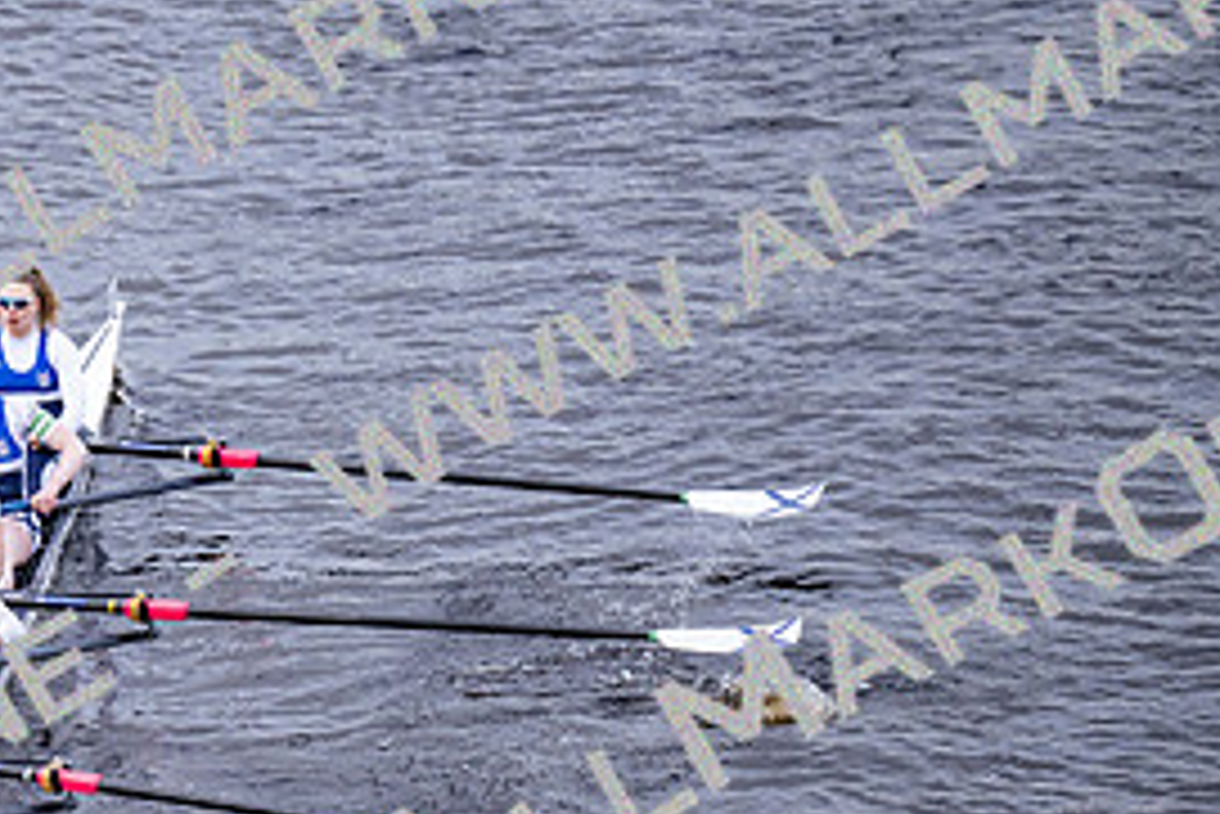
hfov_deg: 4.8
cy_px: 596
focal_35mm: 428
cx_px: -18
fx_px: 14512
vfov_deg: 3.2
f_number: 2.8
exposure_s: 1/2000
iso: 1000
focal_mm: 200
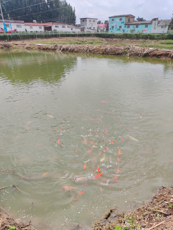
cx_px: 86
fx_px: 167
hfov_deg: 54.9
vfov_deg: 69.4
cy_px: 115
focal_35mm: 25
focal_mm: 4.71
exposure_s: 1/1269
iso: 50
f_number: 1.79
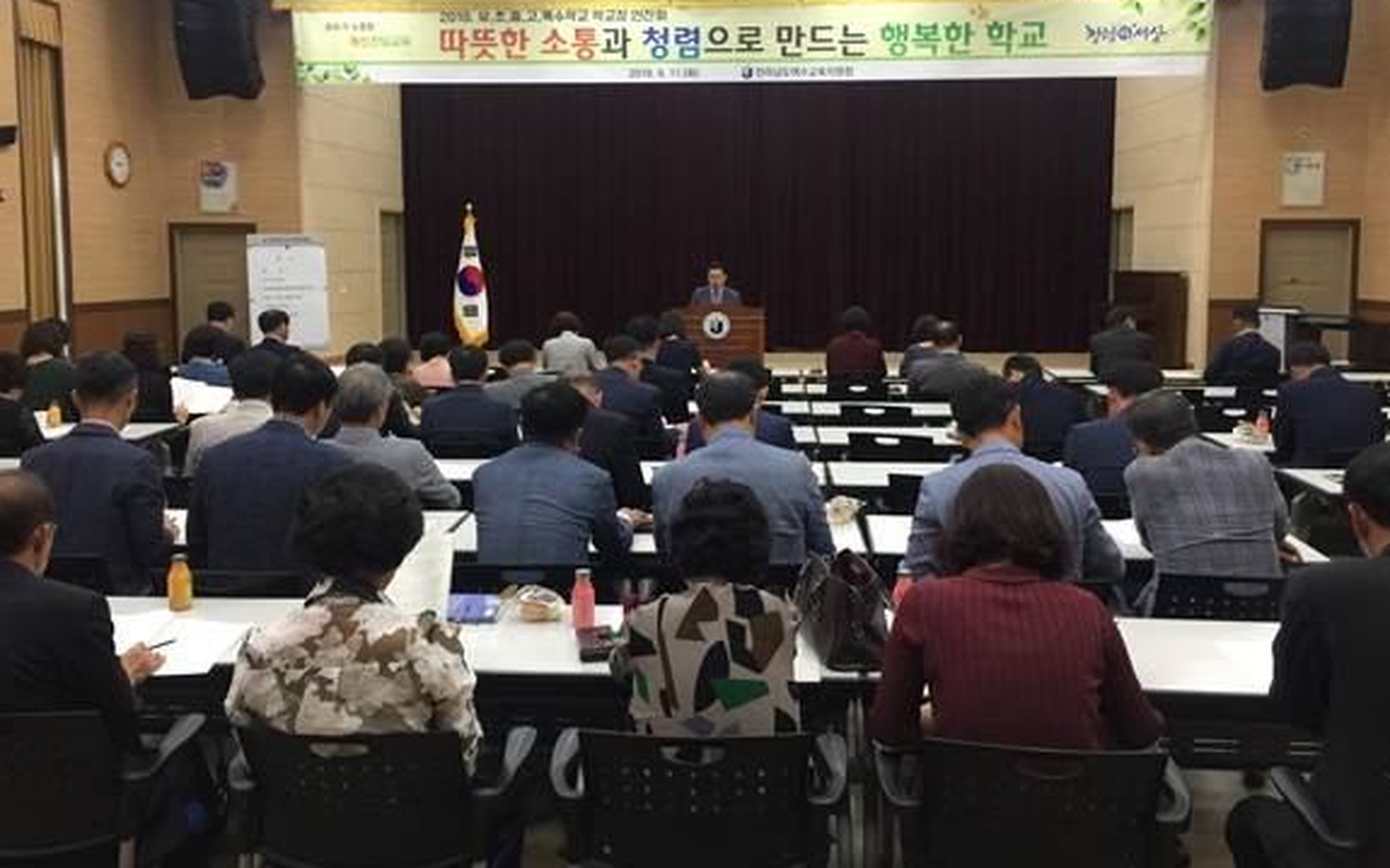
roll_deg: -0.3
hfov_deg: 61.3
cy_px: 354
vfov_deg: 40.4
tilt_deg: -5.6
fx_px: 1174
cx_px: 696
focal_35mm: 31
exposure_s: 1/15
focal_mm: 4.15
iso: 40
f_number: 2.2
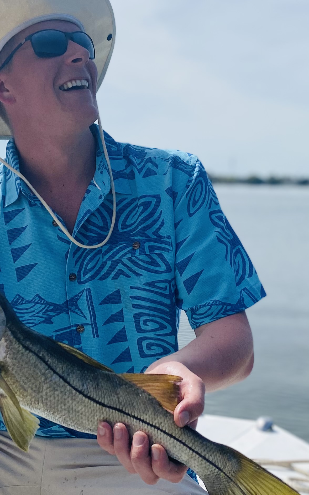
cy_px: 232
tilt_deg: -1.8
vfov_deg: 34.5
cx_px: 95
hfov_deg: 21.9
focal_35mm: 59
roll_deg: -1.0
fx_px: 795
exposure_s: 1/5236
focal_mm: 4.25
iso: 32
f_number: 1.8
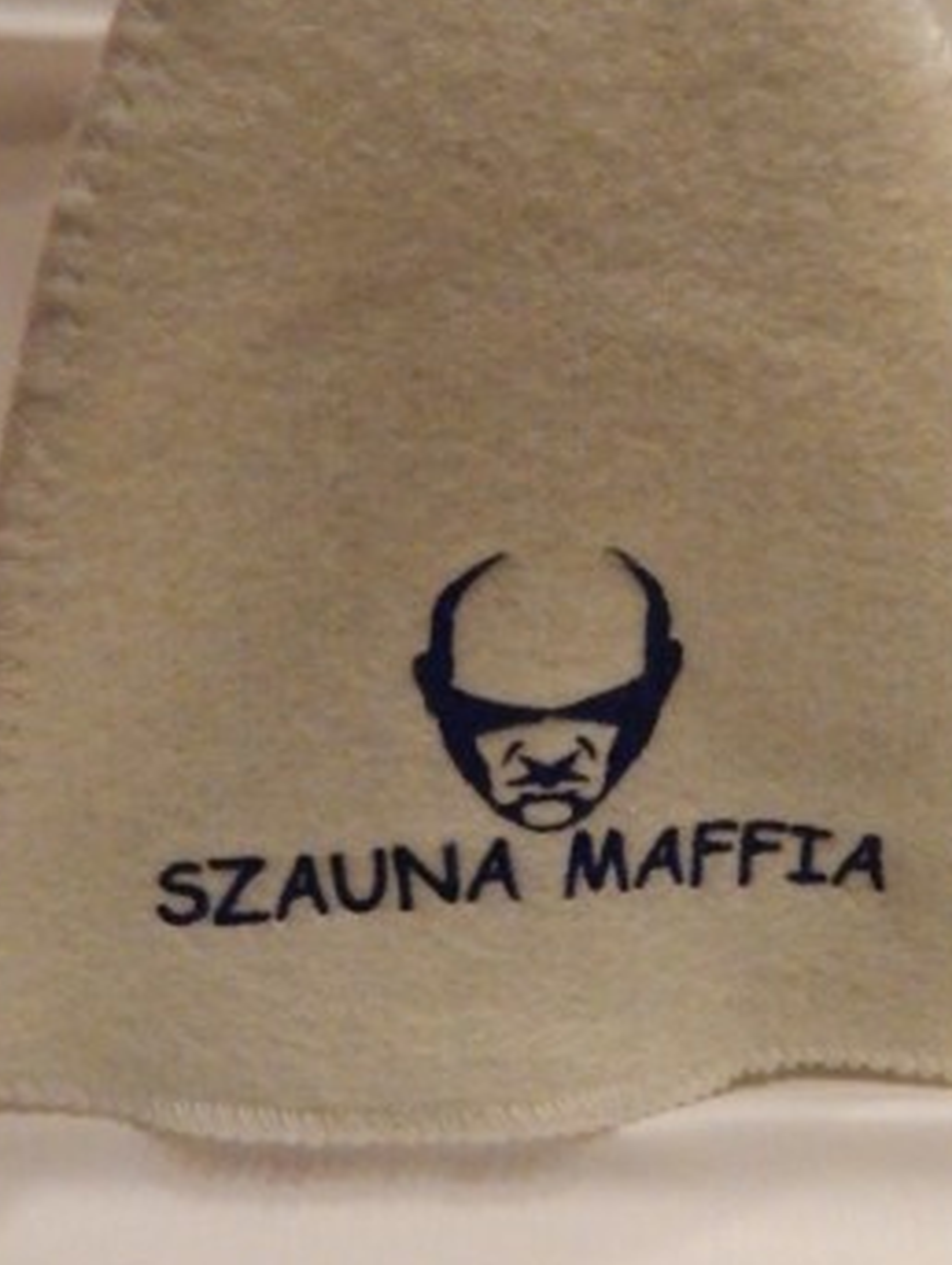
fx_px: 1501
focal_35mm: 41
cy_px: 483
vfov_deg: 45.4
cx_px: 531
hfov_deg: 35.2
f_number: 3
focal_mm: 4
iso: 1600
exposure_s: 1/60
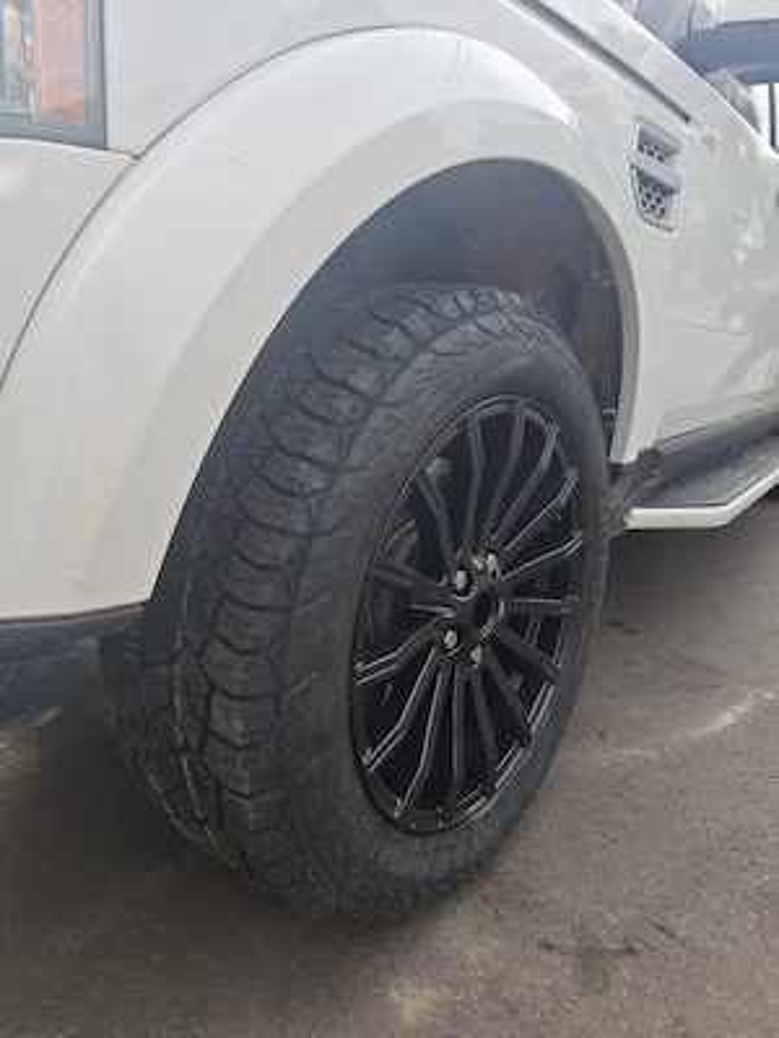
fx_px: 690
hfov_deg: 58.9
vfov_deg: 73.9
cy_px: 519
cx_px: 390
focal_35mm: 23
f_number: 1.6
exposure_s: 1/909
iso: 50
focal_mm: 6.55
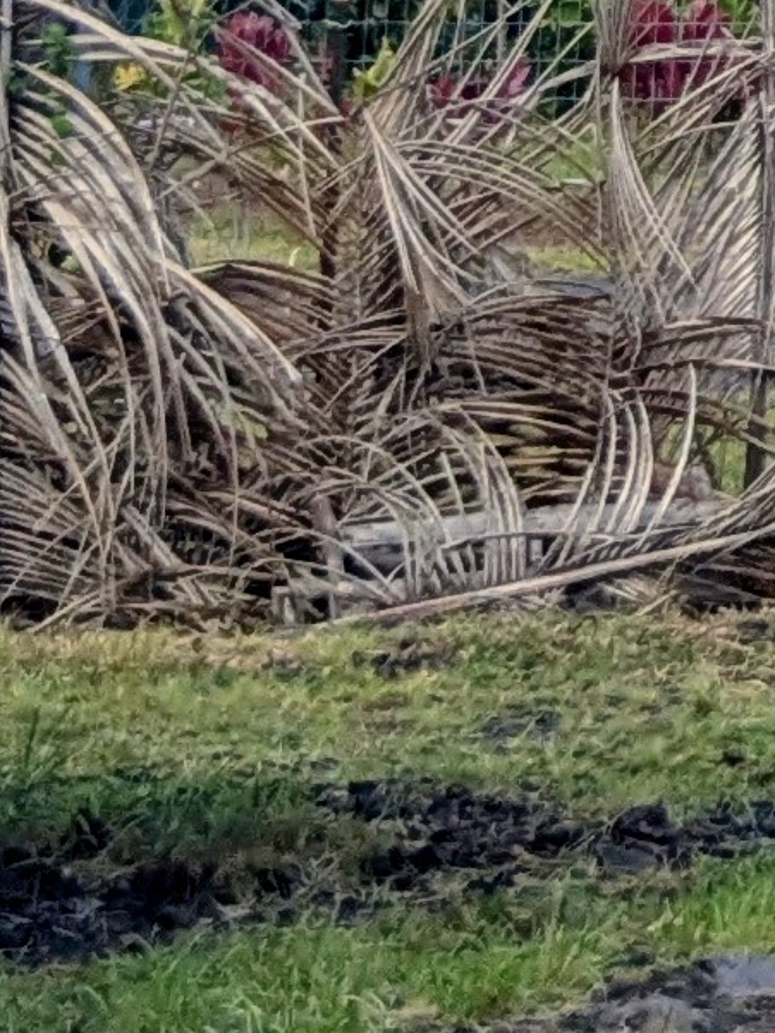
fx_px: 5401
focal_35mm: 181
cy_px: -990
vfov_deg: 10.1
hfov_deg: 7.4
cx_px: 2239
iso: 62
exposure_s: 1/3891
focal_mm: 4.38
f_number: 1.73
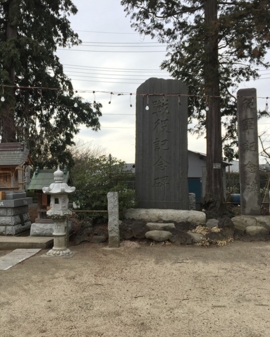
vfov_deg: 47.9
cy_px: 168
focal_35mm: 38
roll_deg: +0.2
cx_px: 91
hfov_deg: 38.7
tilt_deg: +1.2
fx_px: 379
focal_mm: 4.15
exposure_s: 1/775
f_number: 2.2
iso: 32
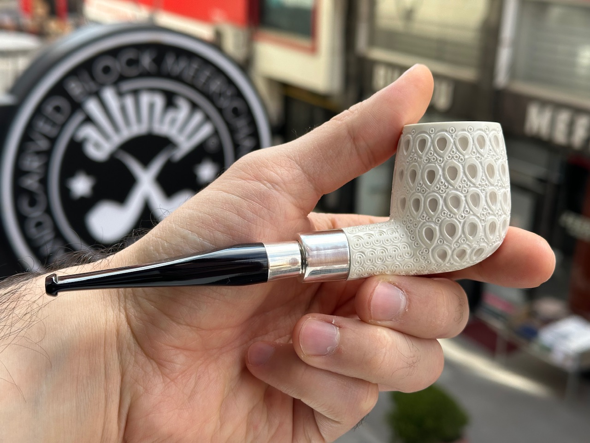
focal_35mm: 48
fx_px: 818
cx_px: 295
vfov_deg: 30.3
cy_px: 222
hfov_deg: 39.7
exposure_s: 1/864
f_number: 1.78
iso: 64
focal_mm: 6.86
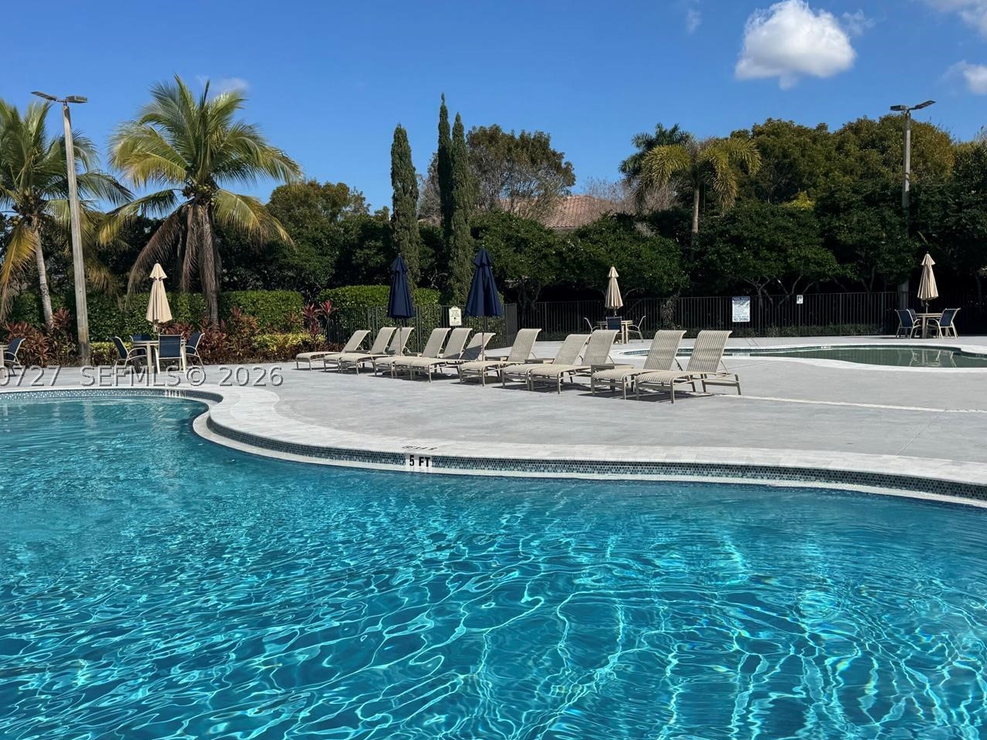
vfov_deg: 46.8
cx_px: 519
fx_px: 855
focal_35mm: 30
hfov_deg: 59.9
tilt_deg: -5.8
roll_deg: +0.8
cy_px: 375
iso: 80
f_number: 1.78
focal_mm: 6.76
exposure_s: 1/10417
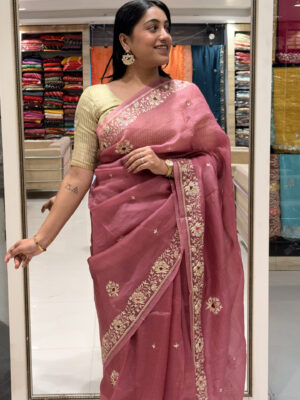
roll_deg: +0.1
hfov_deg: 30.3
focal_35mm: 48
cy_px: 200
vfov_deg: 39.7
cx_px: 150
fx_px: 555
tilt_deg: -7.9
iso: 64
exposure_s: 1/100
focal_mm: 6.76
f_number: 1.78
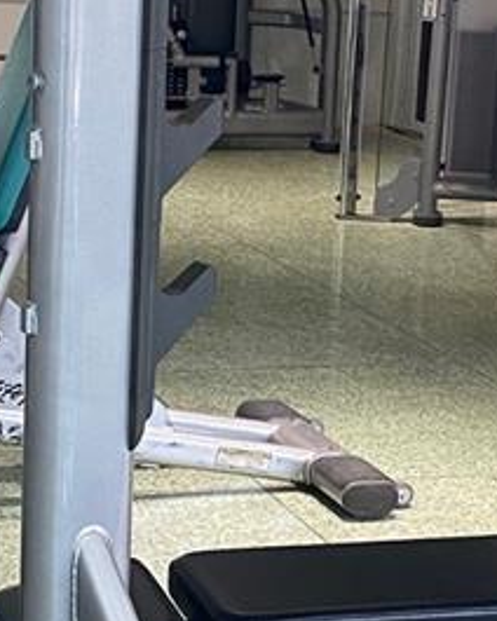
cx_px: 234
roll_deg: -2.6
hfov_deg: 13.4
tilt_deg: -13.2
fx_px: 2114
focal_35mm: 115
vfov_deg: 16.7
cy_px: 370
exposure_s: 1/60
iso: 100
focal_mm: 4.25
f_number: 1.8
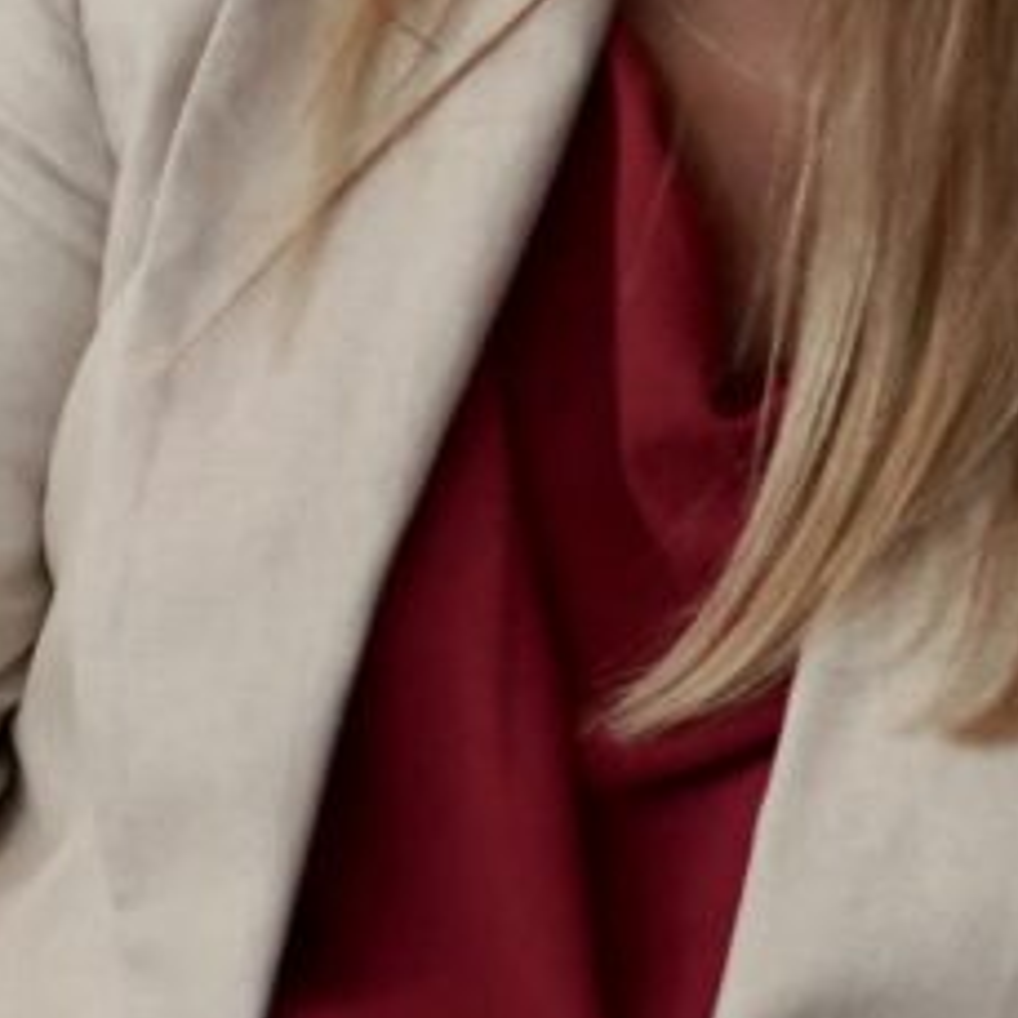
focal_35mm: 228
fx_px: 7586
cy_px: -451
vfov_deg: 7.6
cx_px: -4068
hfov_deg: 5.6
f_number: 4
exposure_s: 1/200
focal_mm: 24
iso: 1000
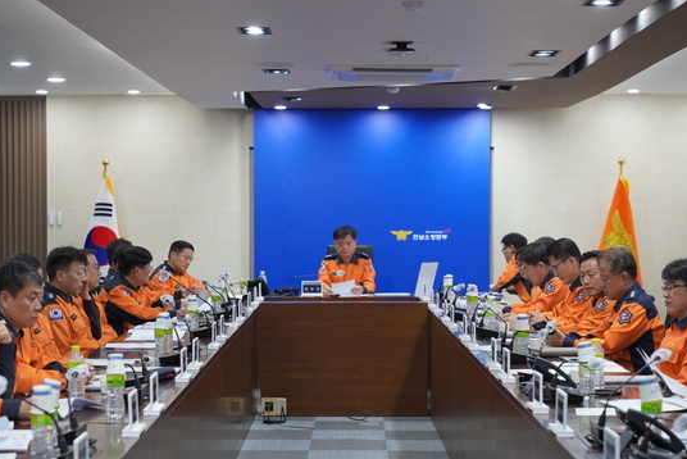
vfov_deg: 16.7
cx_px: 336
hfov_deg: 24.7
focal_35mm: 82
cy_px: 257
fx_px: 1566
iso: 1000
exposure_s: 1/160
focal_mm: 70
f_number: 4
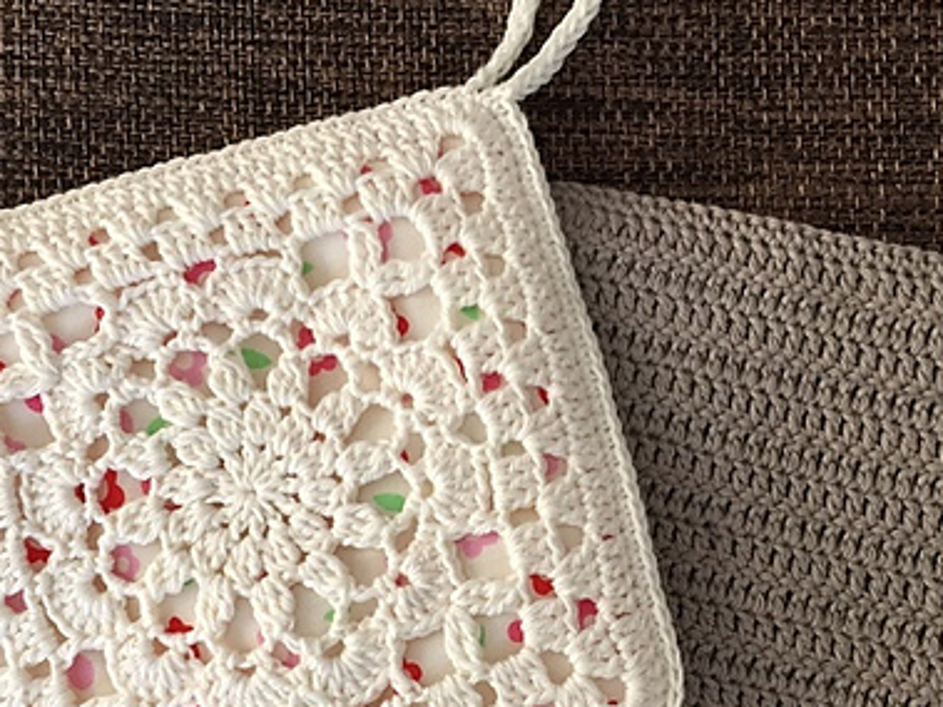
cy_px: 513
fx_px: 1334
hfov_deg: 38.9
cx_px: 525
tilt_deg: -87.4
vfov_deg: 29.3
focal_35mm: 49
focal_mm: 4.15
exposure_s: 1/30
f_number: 2.2
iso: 80
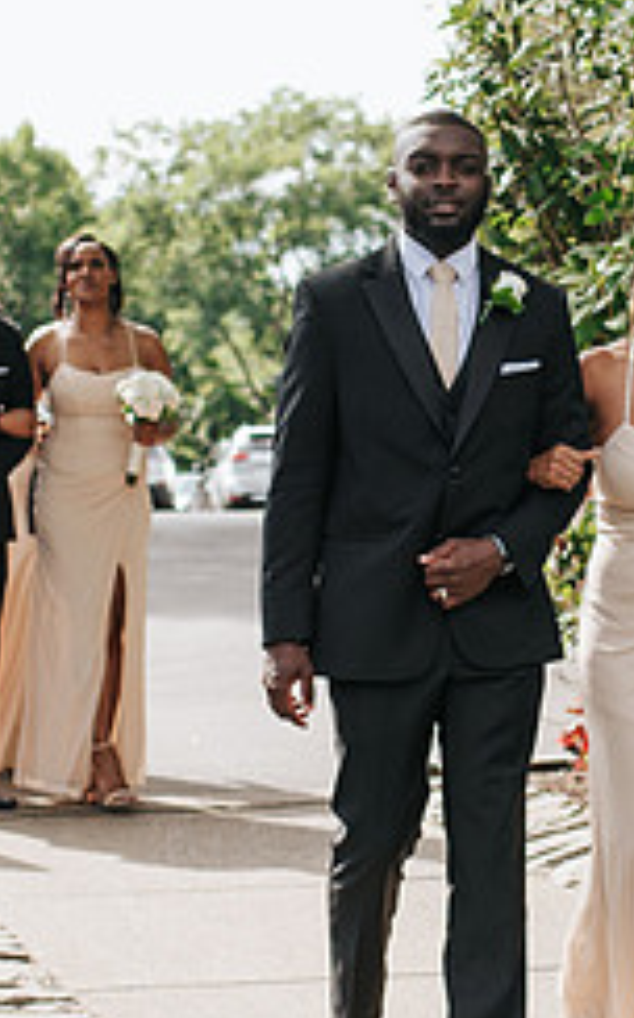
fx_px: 4101
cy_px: 604
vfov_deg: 14.1
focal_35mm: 148
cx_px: 576
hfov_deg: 8.8
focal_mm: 35
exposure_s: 1/1600
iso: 250
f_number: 2.8
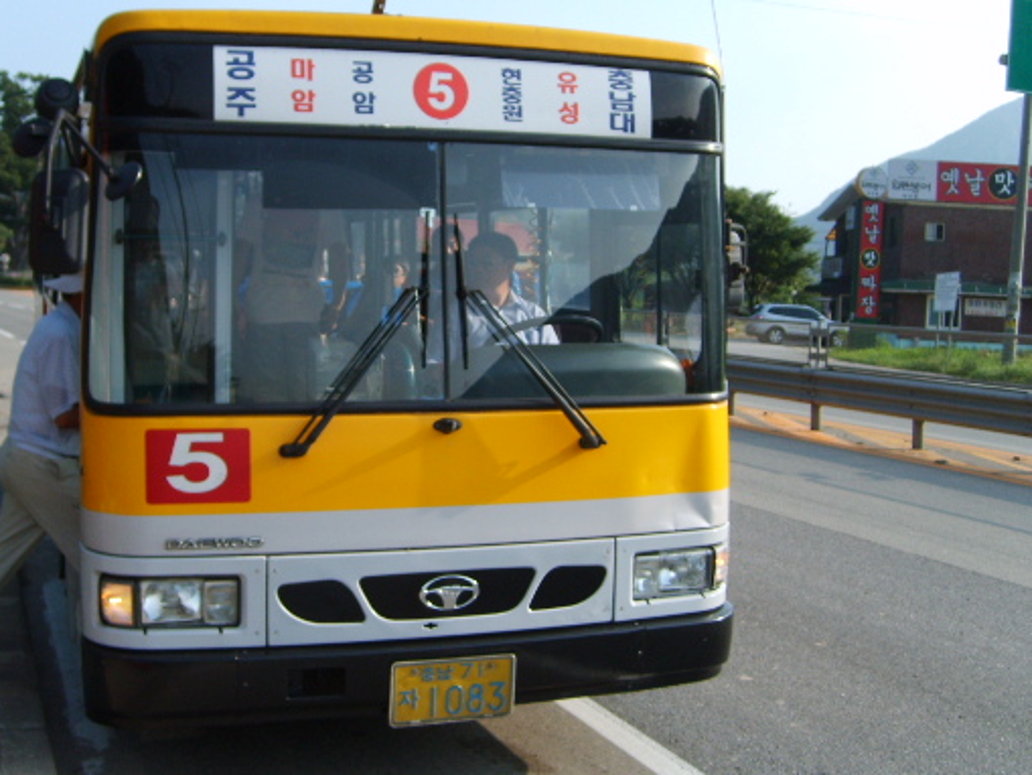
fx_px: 1312
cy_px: 341
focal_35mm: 44
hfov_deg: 42.8
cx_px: 430
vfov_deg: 32.9
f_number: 2.8
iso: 50
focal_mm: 5.8
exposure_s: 1/750
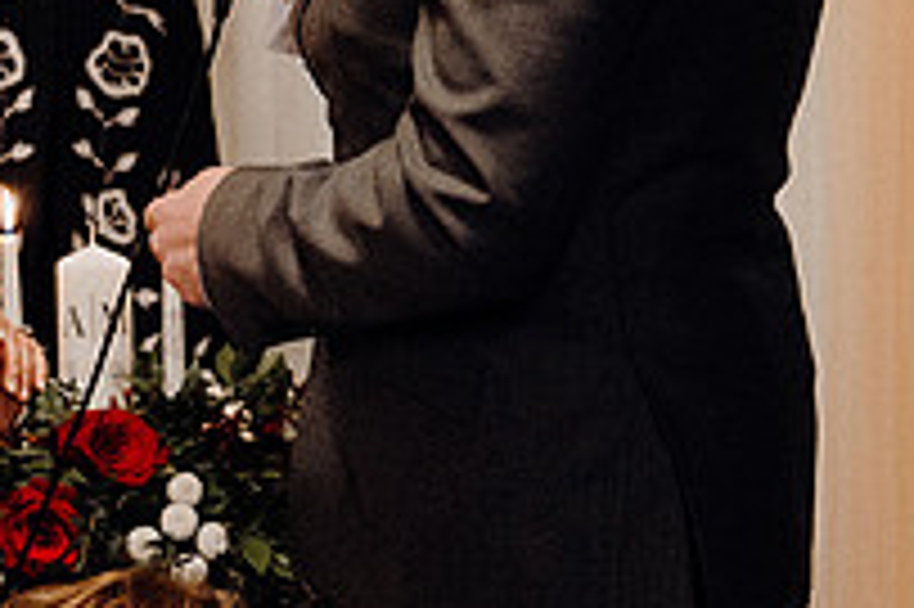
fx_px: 4135
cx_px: 32
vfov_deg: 8.4
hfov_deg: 12.5
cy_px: -20
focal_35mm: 163
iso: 3200
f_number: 3.5
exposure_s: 1/160
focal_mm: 38
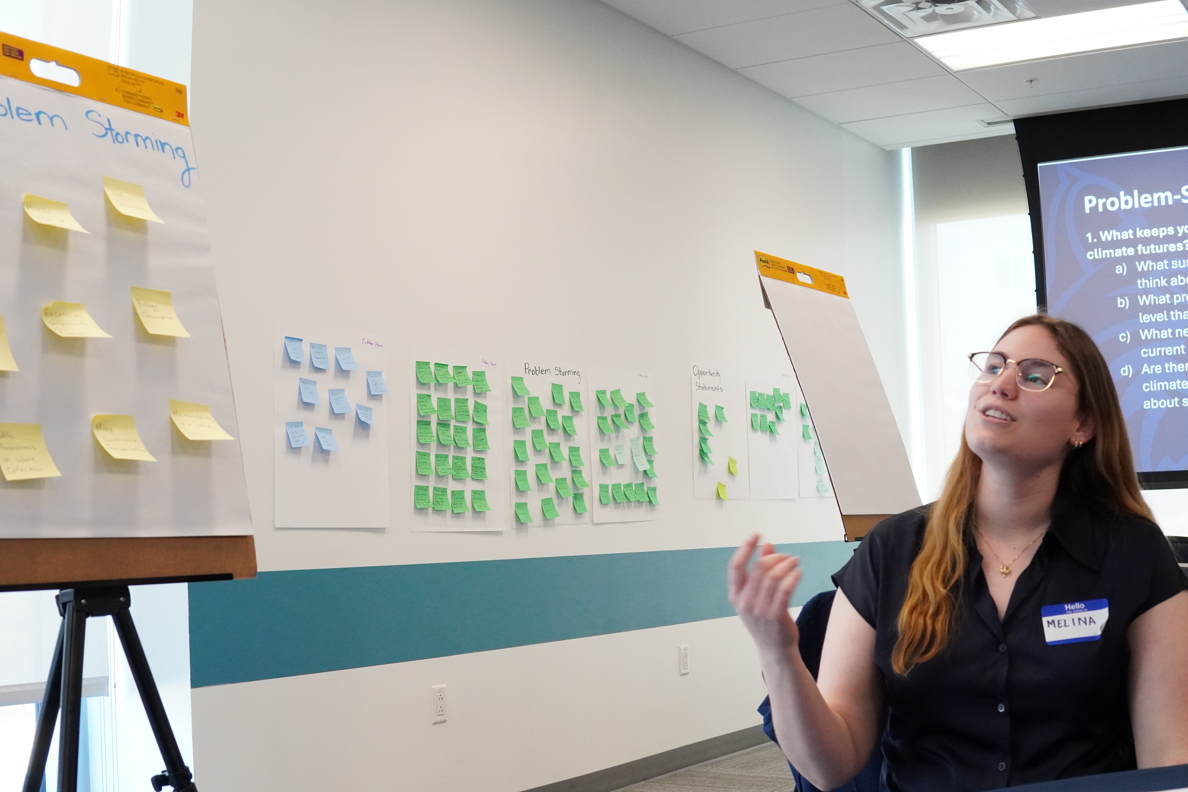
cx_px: 594
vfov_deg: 29.9
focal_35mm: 45
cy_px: 396
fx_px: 1485
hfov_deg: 43.6
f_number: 5.6
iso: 4000
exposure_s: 1/160
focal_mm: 30
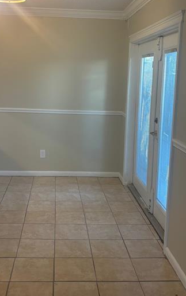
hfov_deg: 31.2
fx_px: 332
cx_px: 77
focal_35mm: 41
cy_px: 112
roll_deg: -2.3
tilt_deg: -7.5
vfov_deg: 47.8
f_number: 1.6
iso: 125
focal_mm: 5.96
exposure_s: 1/60
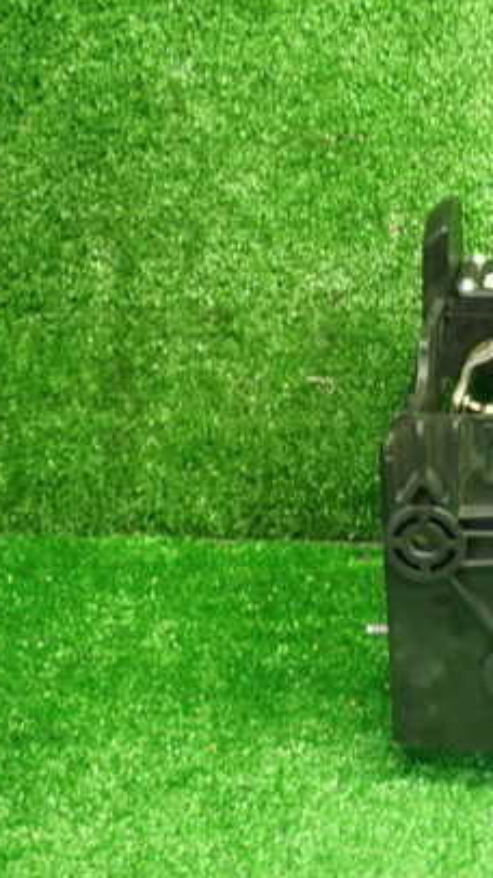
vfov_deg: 36.0
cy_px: 413
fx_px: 1350
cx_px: 519
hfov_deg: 19.9
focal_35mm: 58
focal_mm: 6.37
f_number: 2.5
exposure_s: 1/40
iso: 500
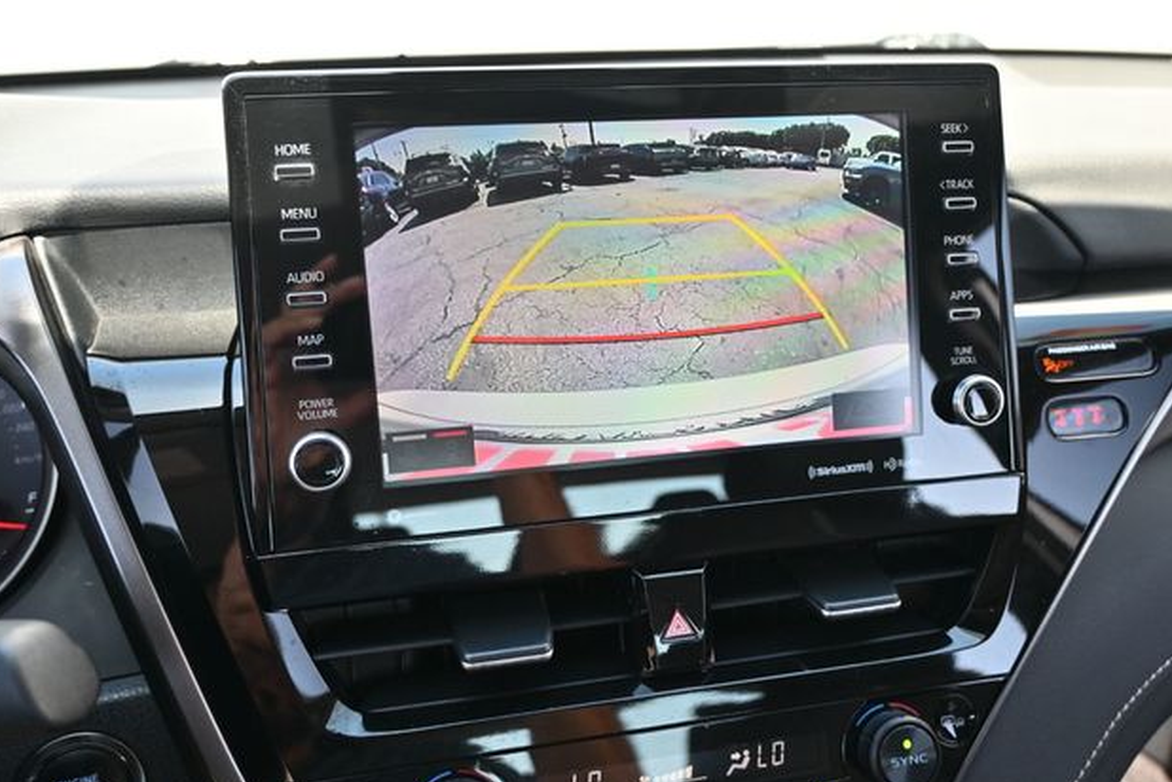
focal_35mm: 30
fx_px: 961
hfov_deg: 62.8
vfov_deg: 44.2
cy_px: 391
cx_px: 595
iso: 400
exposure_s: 1/160
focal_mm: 19
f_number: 3.8
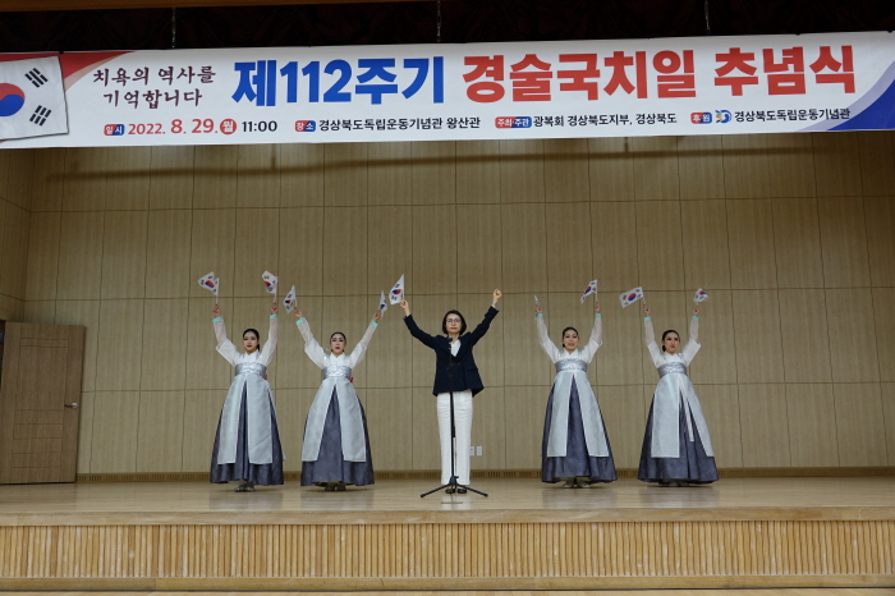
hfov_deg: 57.2
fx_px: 820
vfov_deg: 39.9
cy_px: 298
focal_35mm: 33
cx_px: 448
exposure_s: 1/40
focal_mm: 12.04
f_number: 2.8
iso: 160
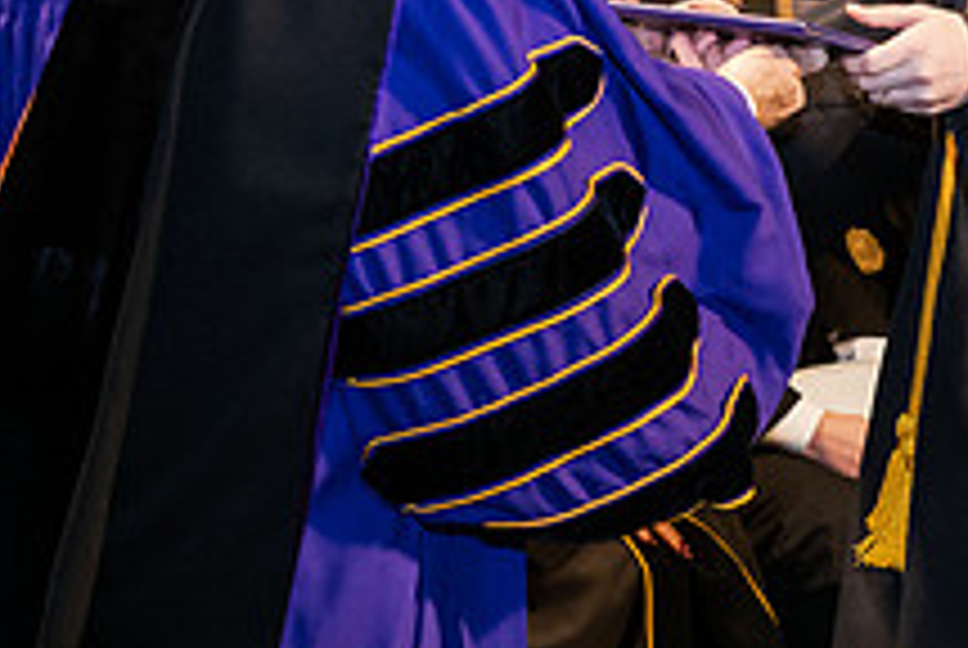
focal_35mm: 167
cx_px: 689
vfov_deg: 8.2
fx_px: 4497
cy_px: -106
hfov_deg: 12.3
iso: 1600
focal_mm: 62
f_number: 6.3
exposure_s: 1/200
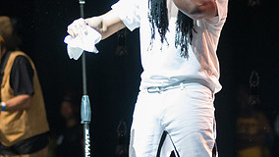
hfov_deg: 8.3
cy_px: 8
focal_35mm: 261
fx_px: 1932
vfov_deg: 4.7
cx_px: 168
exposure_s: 1/400
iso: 3200
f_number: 2.8
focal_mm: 100
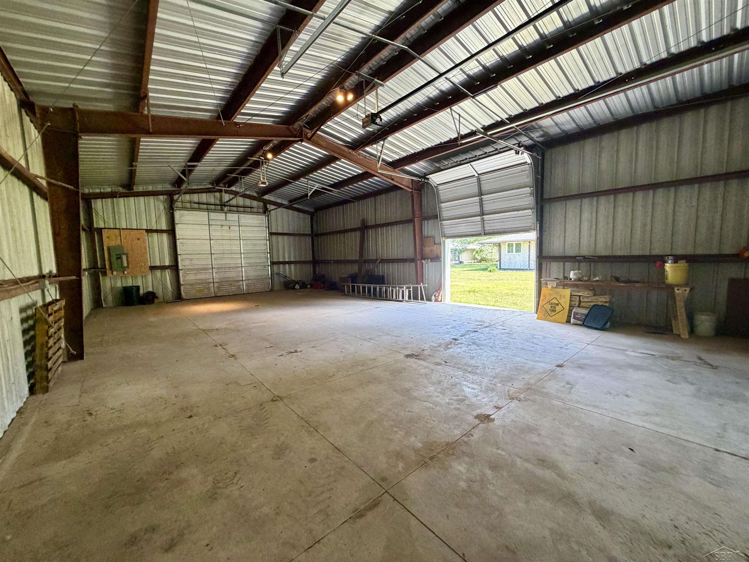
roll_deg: +2.4
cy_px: 281
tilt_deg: -4.6
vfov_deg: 85.7
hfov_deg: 102.1
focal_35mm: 14
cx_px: 374
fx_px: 303
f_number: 2.2
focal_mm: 2.22
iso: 320
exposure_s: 1/82
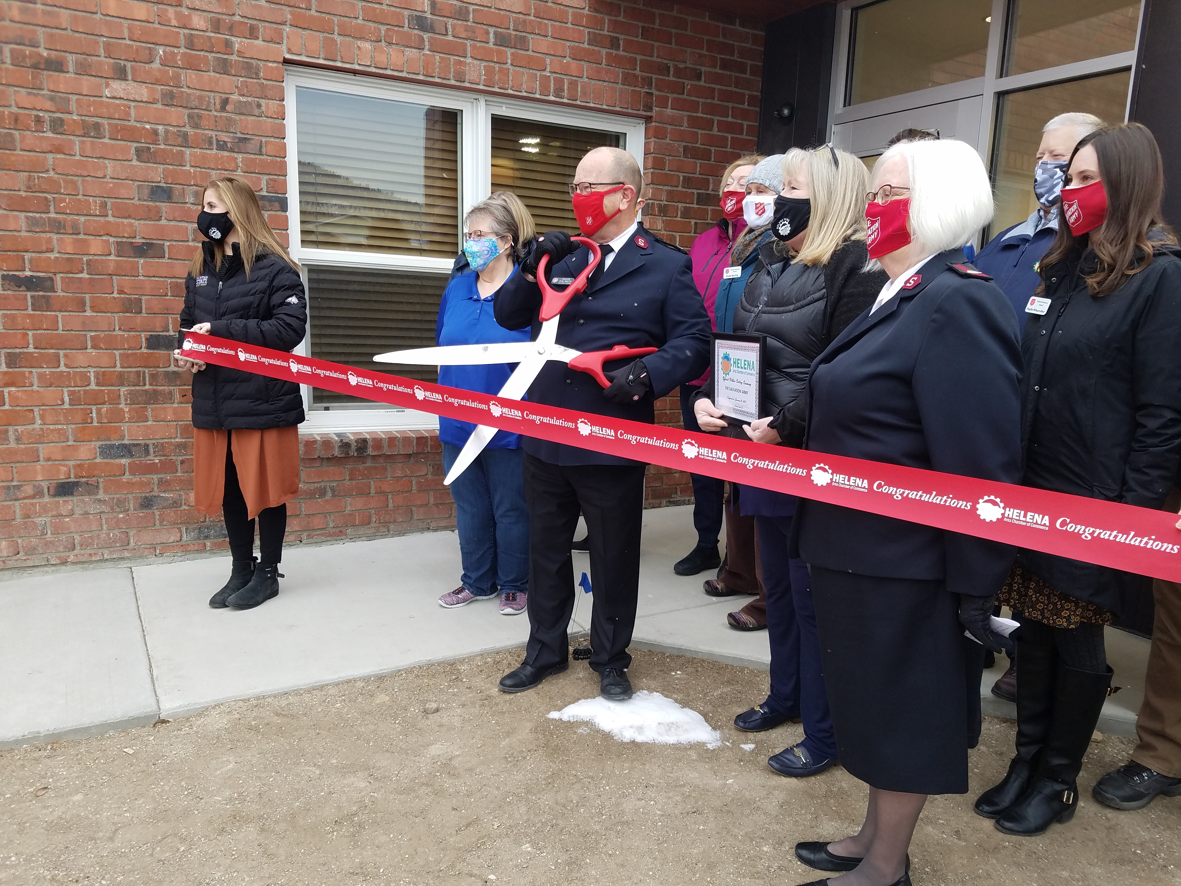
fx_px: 887
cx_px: 590
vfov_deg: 53.1
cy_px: 443
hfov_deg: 67.3
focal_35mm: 26
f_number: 1.7
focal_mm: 4.2
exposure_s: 1/124
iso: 50
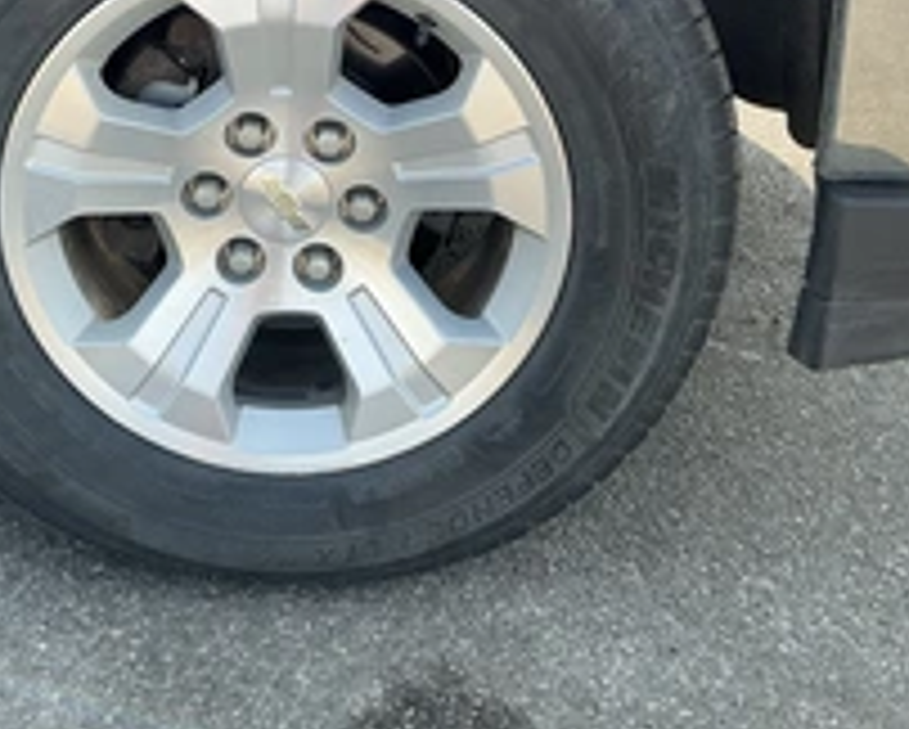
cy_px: 76
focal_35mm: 54
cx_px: 279
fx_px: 1454
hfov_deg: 34.3
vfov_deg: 27.2
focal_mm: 3
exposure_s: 1/289
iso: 25
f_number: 1.8
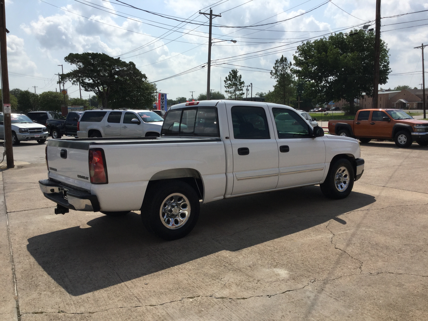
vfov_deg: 45.4
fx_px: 383
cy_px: 160
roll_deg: +0.1
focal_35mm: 31
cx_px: 214
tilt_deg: -8.1
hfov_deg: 58.4
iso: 25
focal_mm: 3.3
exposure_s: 1/2262
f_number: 2.4
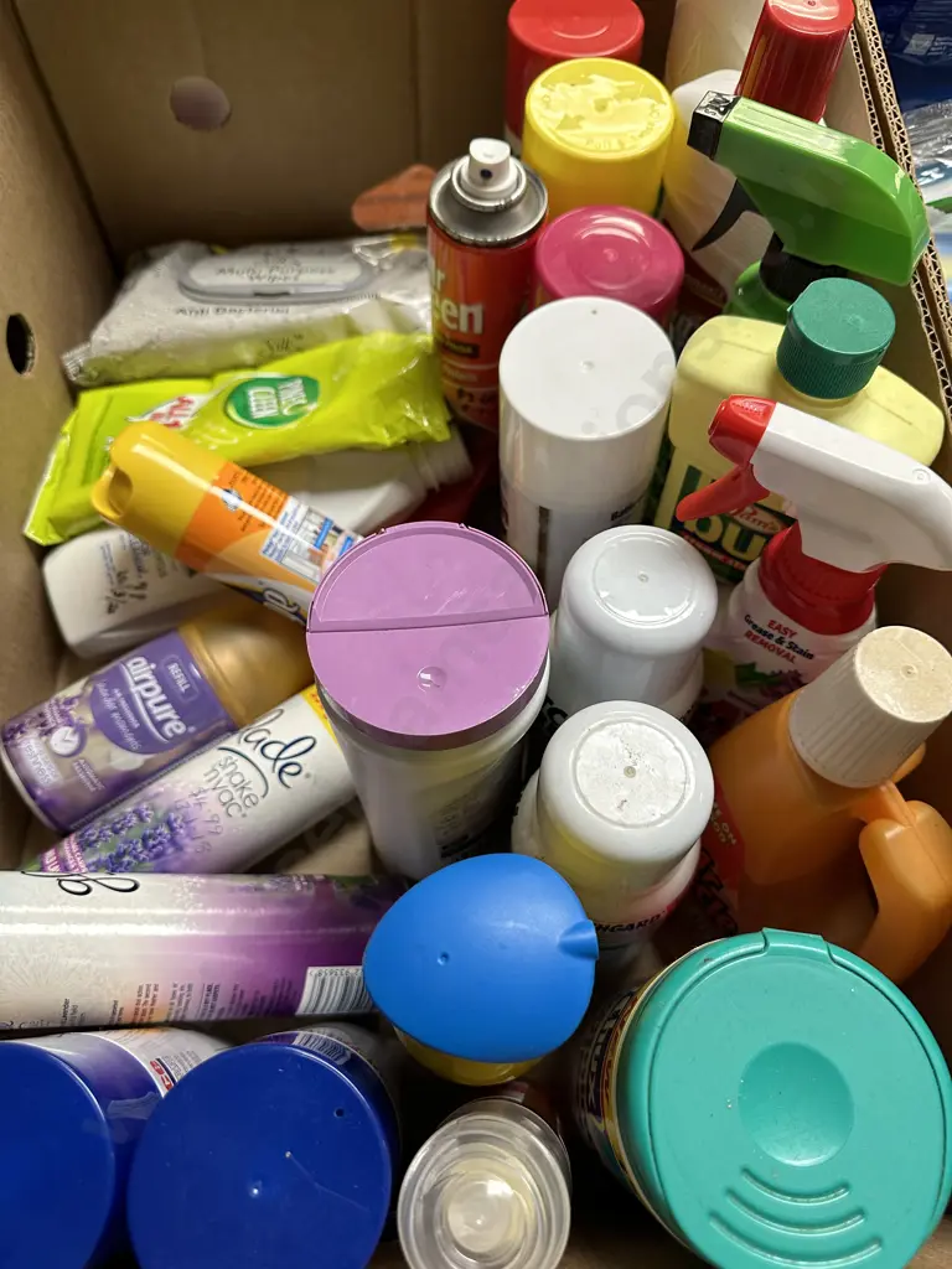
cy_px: 634
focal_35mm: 24
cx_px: 476
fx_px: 880
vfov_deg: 71.6
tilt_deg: -64.0
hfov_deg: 56.8
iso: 200
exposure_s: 1/100
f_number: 1.78
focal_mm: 6.86
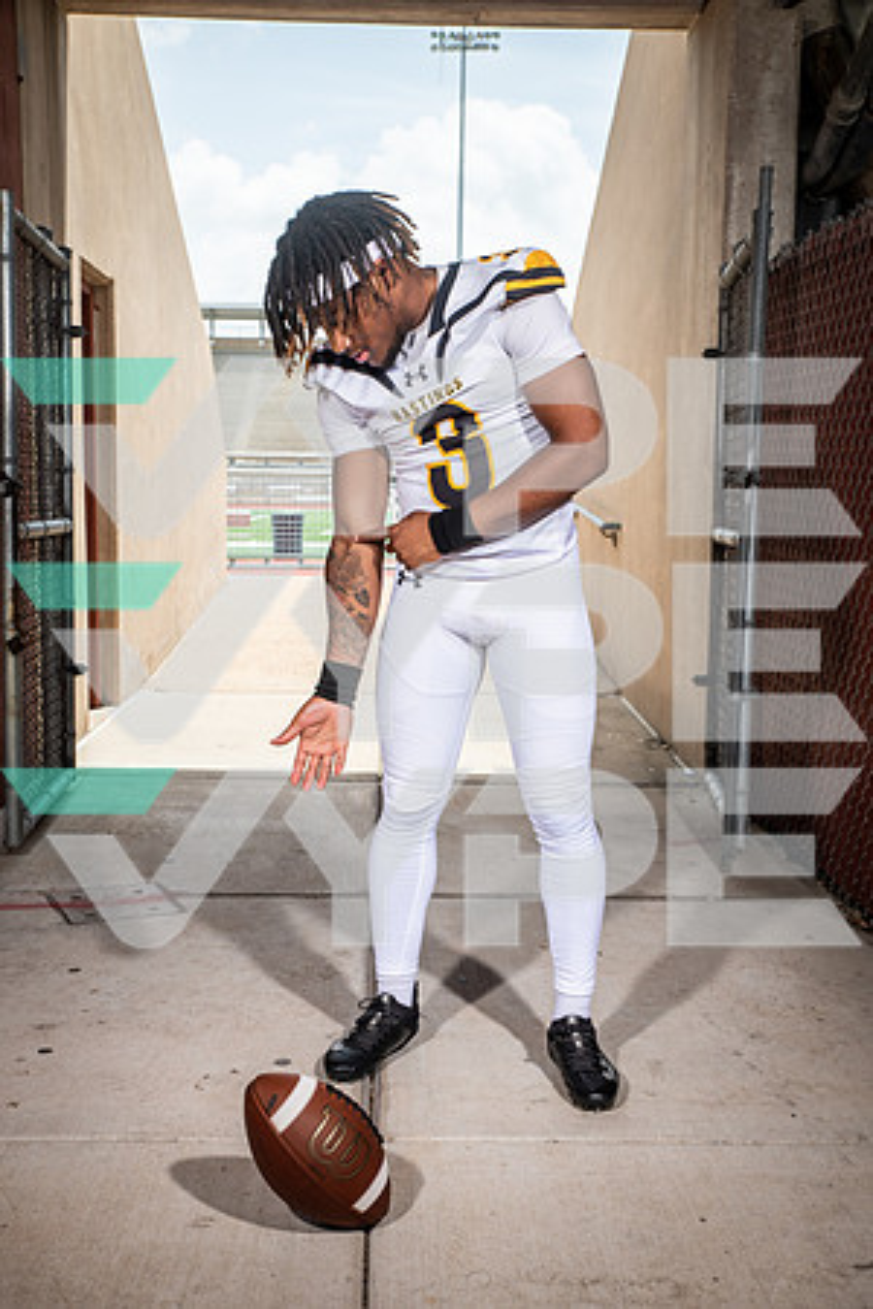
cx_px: 436
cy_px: 654
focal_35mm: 42
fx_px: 1528
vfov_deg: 46.4
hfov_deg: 31.9
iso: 160
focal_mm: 42
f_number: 7.1
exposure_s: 1/400
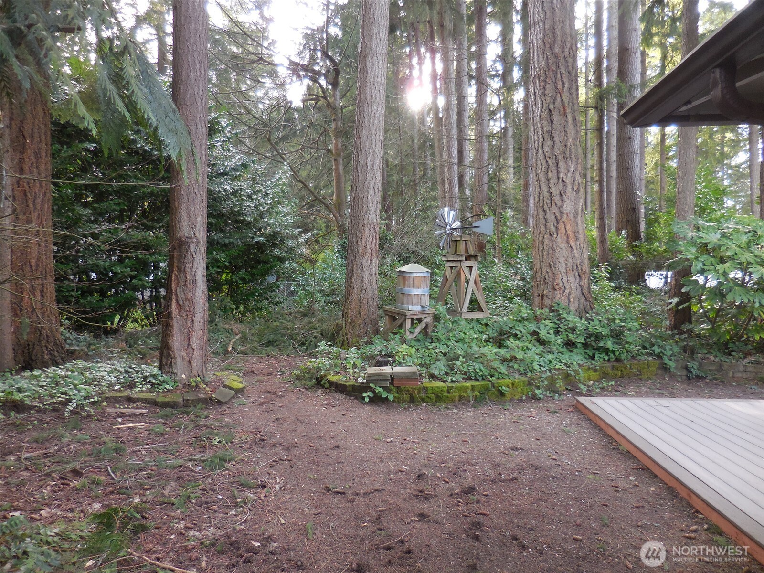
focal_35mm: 25
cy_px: 286
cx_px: 382
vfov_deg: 54.9
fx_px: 552
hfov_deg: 69.4
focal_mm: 4.5
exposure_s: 1/30
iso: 160
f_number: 3.3
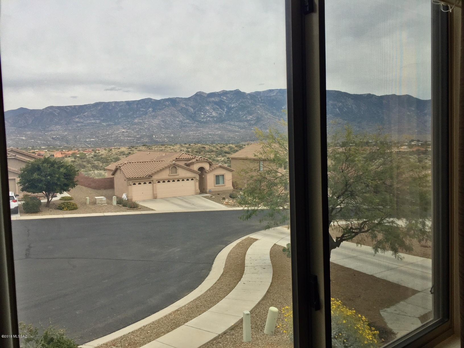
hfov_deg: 61.7
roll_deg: +0.5
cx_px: 232
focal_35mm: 29
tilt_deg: -3.8
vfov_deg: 48.2
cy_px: 174
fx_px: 389
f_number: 2.2
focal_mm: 4.15
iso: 32
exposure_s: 1/1364
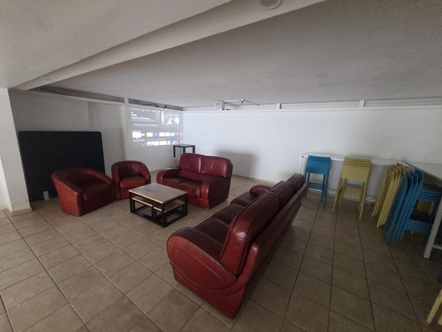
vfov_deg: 89.9
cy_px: 166
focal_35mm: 13
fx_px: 166
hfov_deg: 106.2
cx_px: 221
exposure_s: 1/60
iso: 1250
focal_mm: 2.2
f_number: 2.2
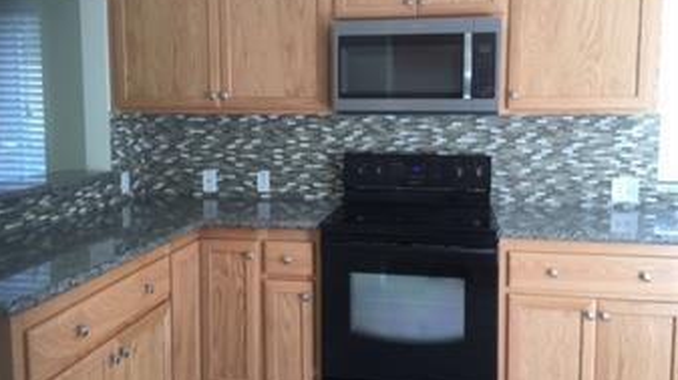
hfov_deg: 61.1
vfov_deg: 36.5
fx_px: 575
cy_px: 165
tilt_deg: -2.7
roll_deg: -1.9
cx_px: 337
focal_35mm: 32
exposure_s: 1/30
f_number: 2.2
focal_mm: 4.15
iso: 32
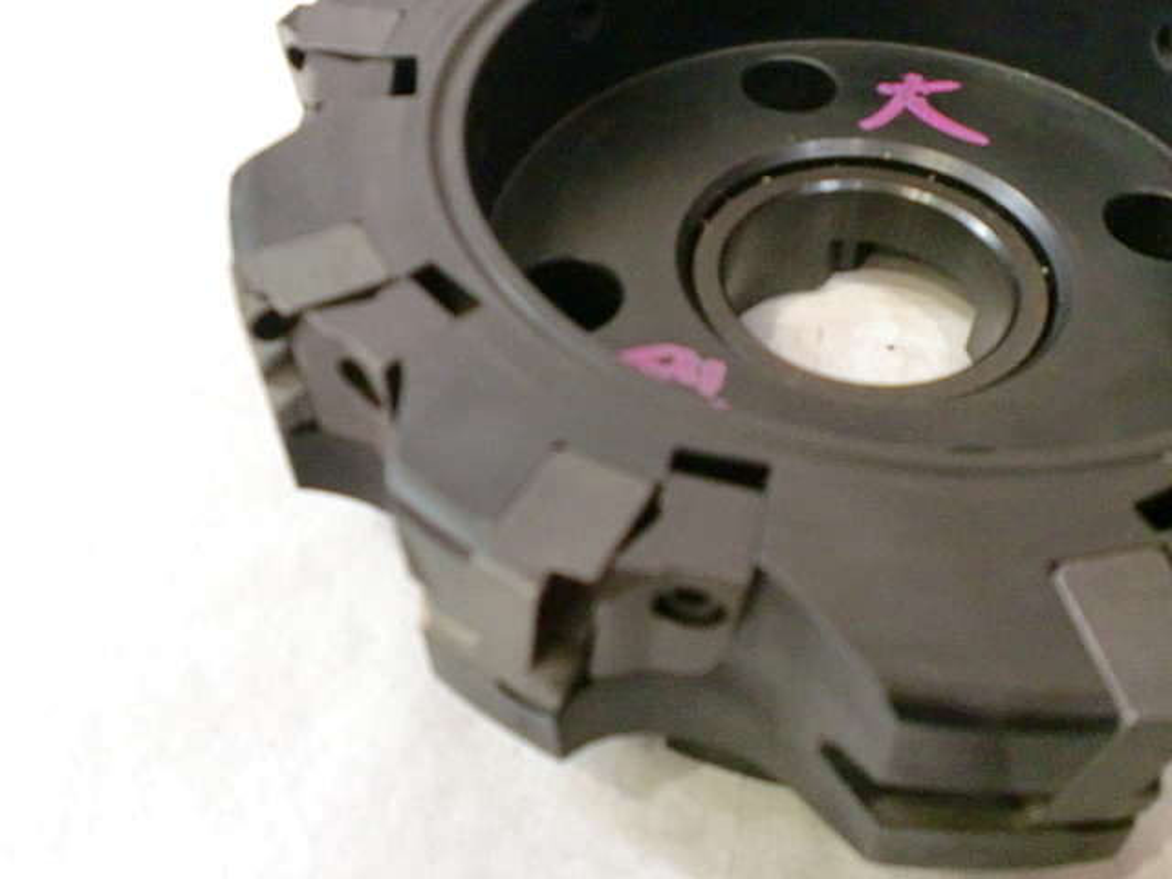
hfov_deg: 52.6
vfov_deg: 40.7
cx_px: 586
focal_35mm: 35
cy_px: 440
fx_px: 1185
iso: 640
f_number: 3.1
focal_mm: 6.3
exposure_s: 1/60
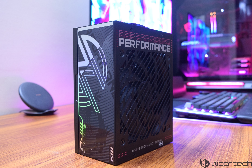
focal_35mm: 38
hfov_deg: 51.3
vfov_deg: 35.5
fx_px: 262
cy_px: 84
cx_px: 126
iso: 1600
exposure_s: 1/8
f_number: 5.6
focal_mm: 25
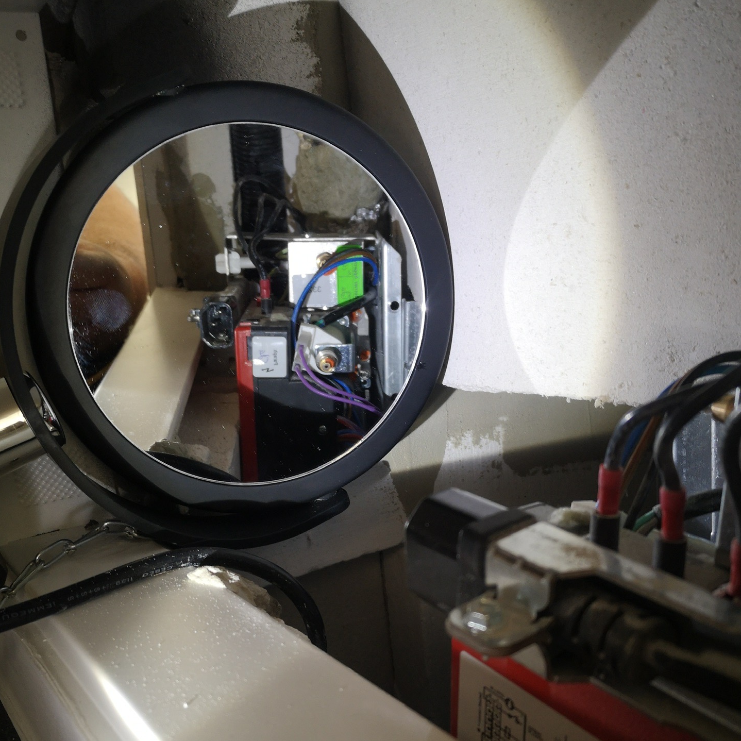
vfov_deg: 48.1
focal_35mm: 34
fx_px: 823
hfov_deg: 48.4
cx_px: 385
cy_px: 452
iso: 80
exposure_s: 1/50
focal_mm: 3.95
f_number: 1.8
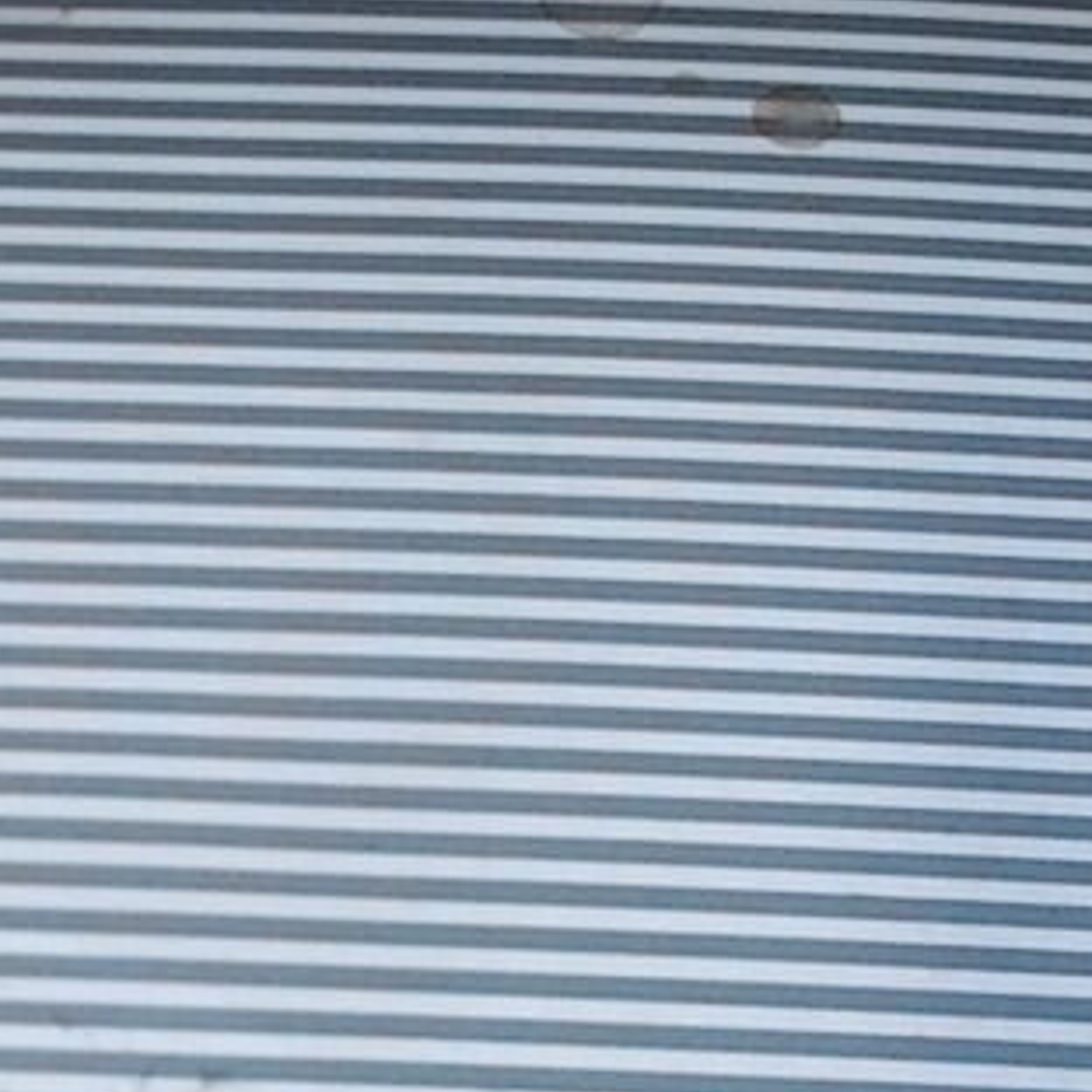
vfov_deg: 14.6
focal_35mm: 118
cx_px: 56
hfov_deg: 14.6
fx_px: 4211
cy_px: 976
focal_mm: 4.6
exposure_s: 1/100
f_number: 3.2
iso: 80
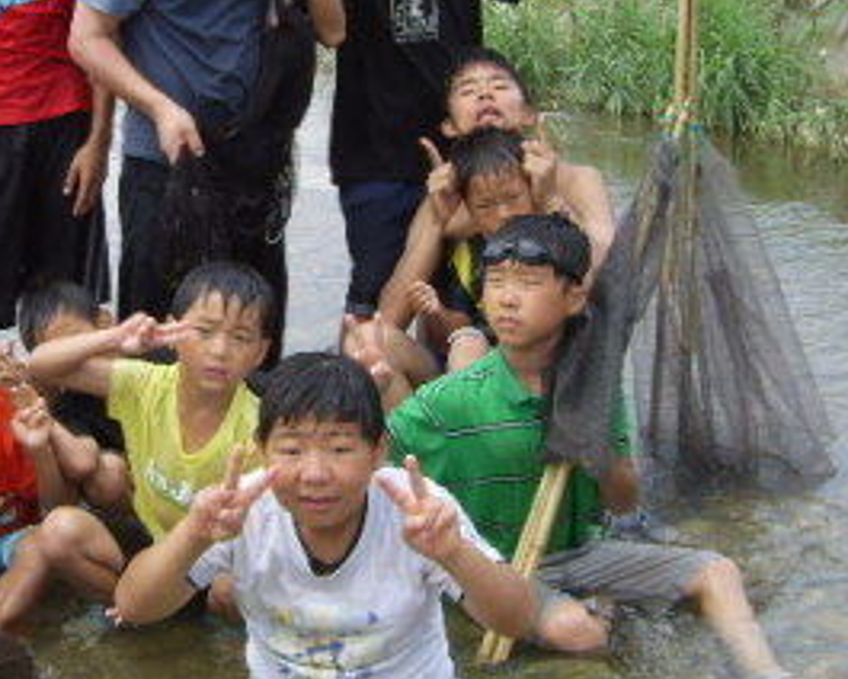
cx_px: 221
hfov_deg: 26.8
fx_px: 1757
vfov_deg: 21.8
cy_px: 232
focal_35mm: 70
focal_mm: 7.8
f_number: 6.4
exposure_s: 1/125
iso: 50
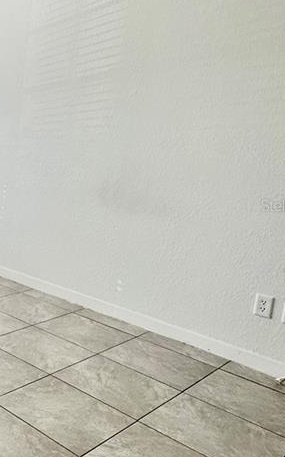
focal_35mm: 39
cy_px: 205
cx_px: -118
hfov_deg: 26.0
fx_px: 485
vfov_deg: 50.3
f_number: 2.2
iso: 40
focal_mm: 2.22
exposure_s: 1/260
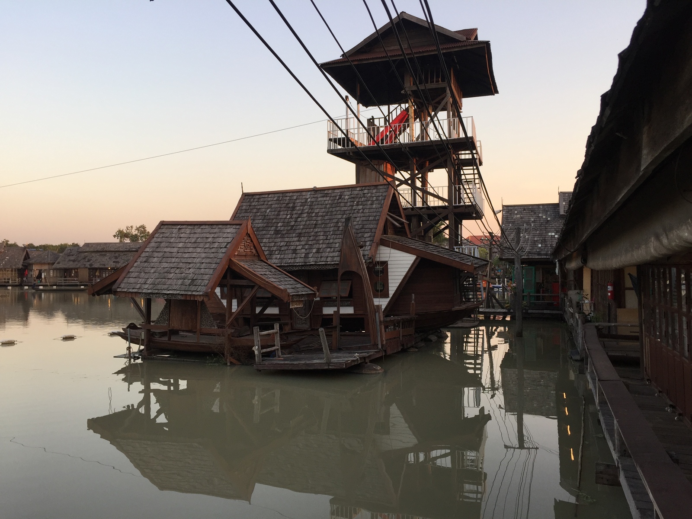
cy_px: 260
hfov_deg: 61.7
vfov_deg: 48.2
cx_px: 346
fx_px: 580
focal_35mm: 29
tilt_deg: +0.4
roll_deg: -0.4
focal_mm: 4.15
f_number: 2.2
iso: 32
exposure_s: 1/158
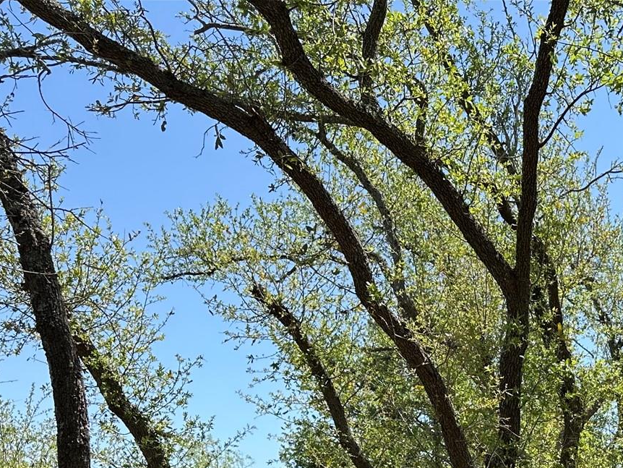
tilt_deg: +4.0
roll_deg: -0.8
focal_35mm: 57
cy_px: 555
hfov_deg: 31.1
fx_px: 1026
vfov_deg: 23.5
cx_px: 633
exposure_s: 1/1812
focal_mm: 6.86
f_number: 1.78
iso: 80
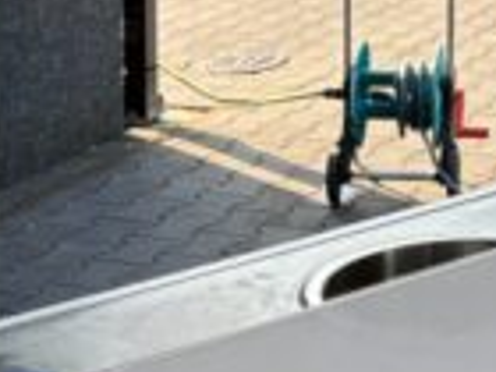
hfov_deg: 13.4
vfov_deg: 9.9
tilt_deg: -4.0
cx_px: 606
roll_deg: +0.0
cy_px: -255
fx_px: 2049
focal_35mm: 143
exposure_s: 1/531
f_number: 1.6
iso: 50
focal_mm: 5.96
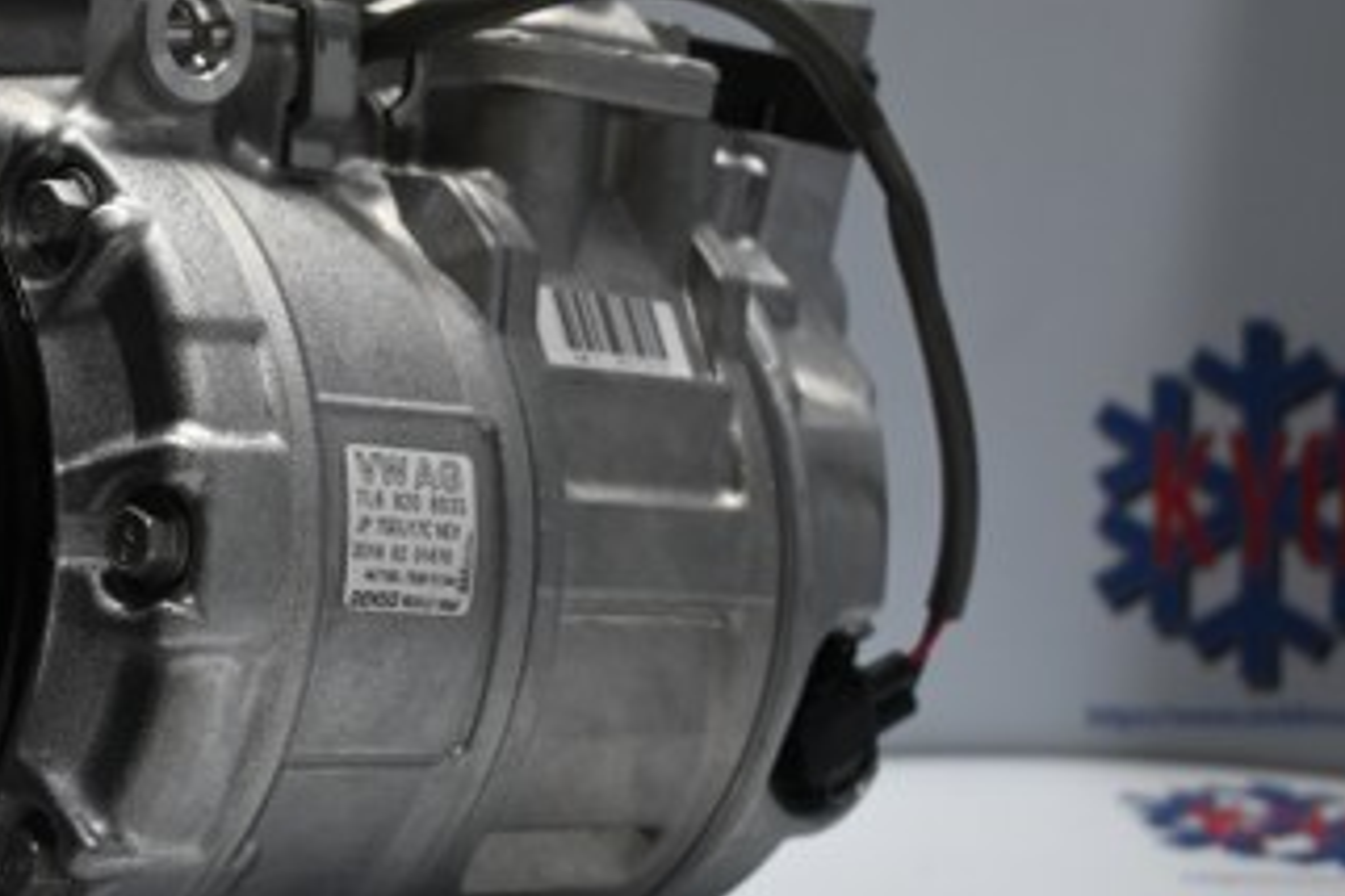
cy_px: 465
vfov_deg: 16.0
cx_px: 289
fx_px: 3190
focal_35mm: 85
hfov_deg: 23.5
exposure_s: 1/50
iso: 450
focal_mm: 30.5
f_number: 4.8
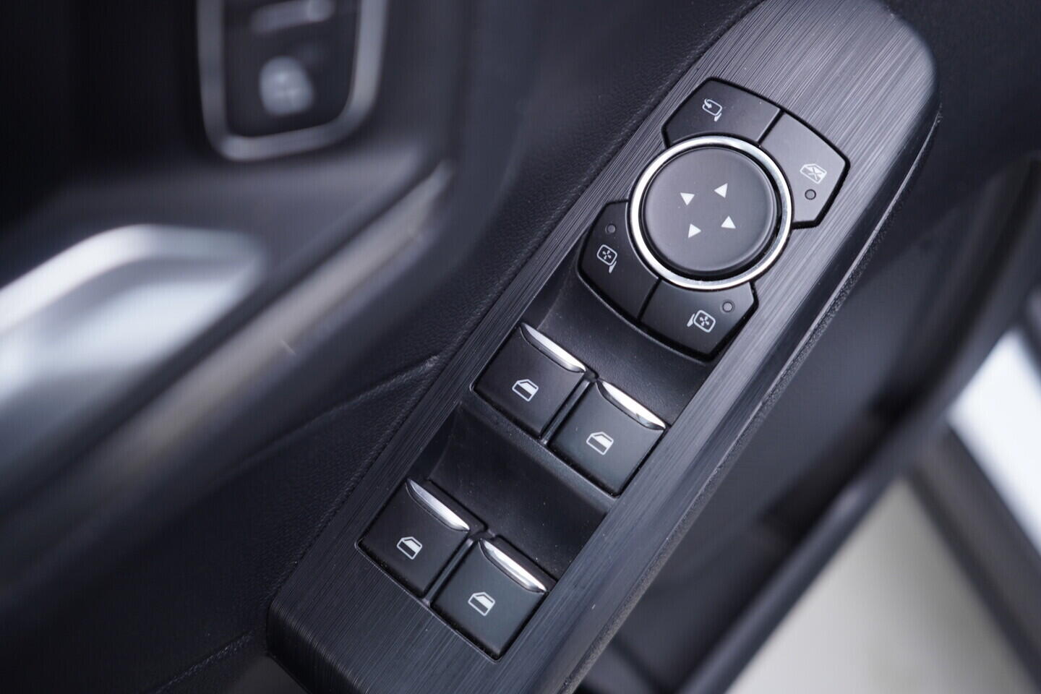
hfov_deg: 53.1
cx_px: 520
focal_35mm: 36
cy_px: 347
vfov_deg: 36.9
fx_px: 1041
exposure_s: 1/40
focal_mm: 24
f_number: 2.8
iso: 200
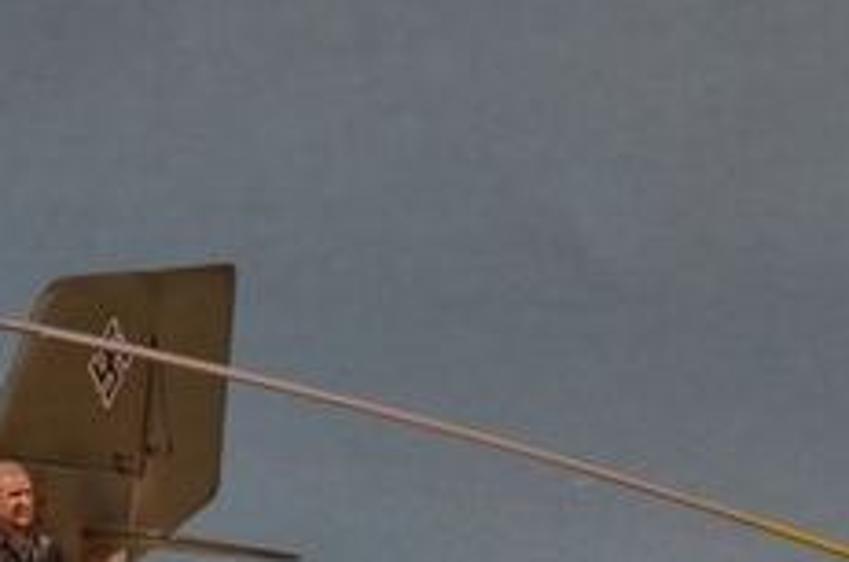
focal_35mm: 234
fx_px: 5501
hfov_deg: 8.6
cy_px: 426
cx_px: -441
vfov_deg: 5.8
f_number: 18
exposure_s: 1/4
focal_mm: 45
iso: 200
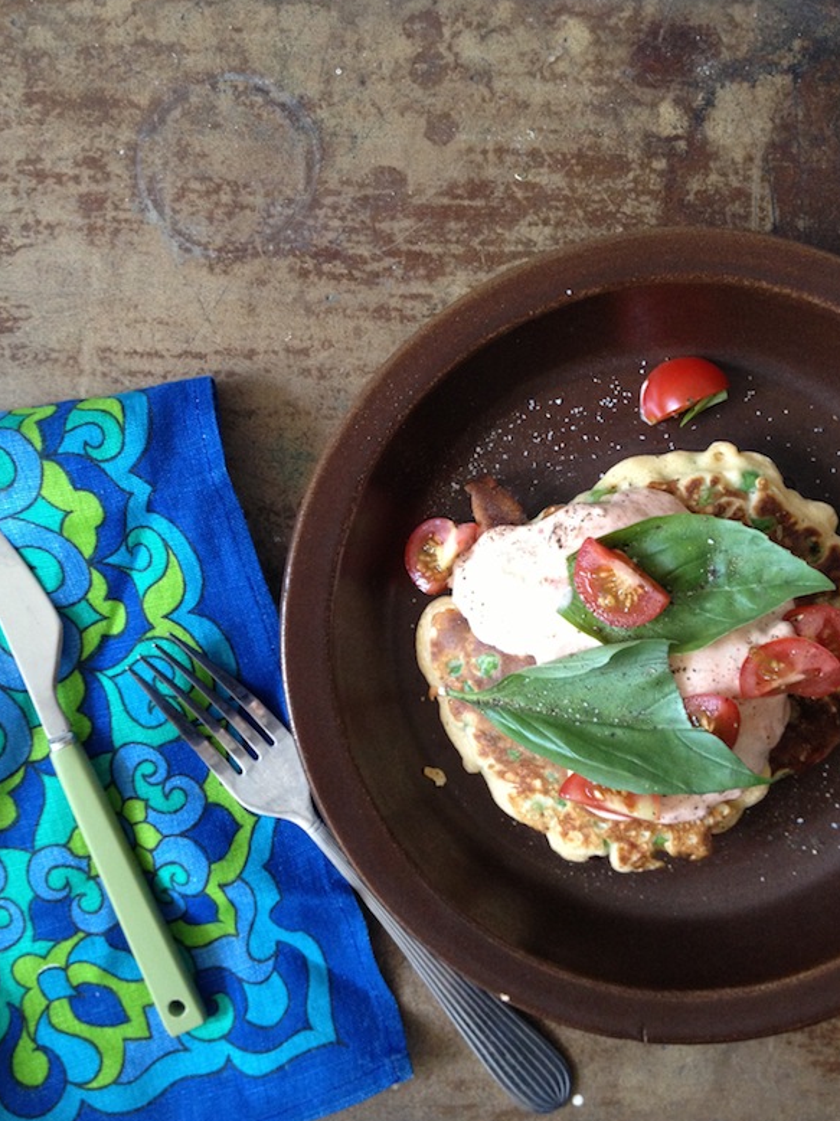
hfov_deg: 39.6
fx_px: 1165
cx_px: 426
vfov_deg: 51.4
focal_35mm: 36
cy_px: 566
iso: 200
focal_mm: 4.28
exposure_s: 1/20
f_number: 2.4
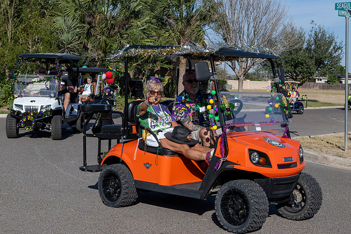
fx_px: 605
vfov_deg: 21.9
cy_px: 117
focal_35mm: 62
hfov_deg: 32.4
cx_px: 176
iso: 560
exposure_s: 1/1250
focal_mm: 62
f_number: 10
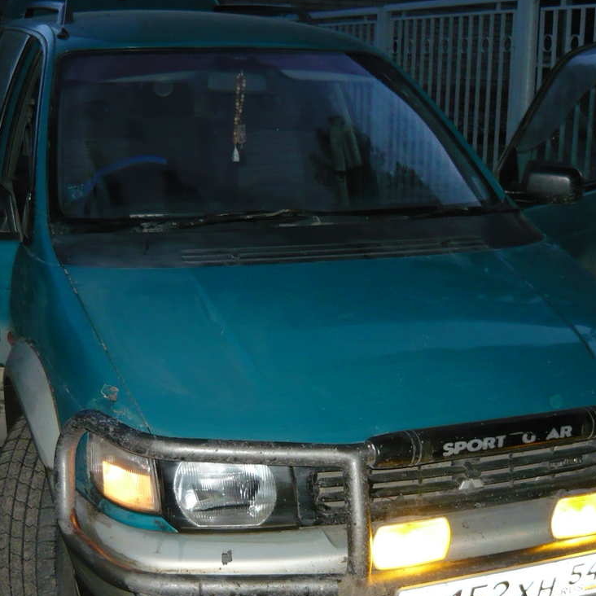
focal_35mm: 51
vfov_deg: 33.4
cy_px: 320
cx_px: 234
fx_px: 993
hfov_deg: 33.3
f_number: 2.8
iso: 250
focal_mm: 5.5
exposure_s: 1/30
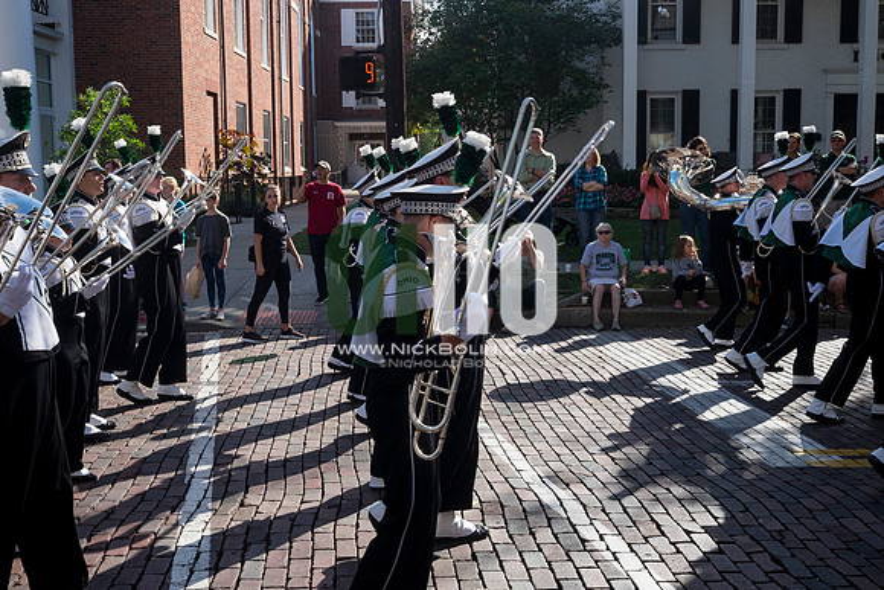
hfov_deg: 47.4
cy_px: 295
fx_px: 1007
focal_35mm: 41
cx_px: 442
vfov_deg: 32.6
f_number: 11
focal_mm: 27
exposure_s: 1/200
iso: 400
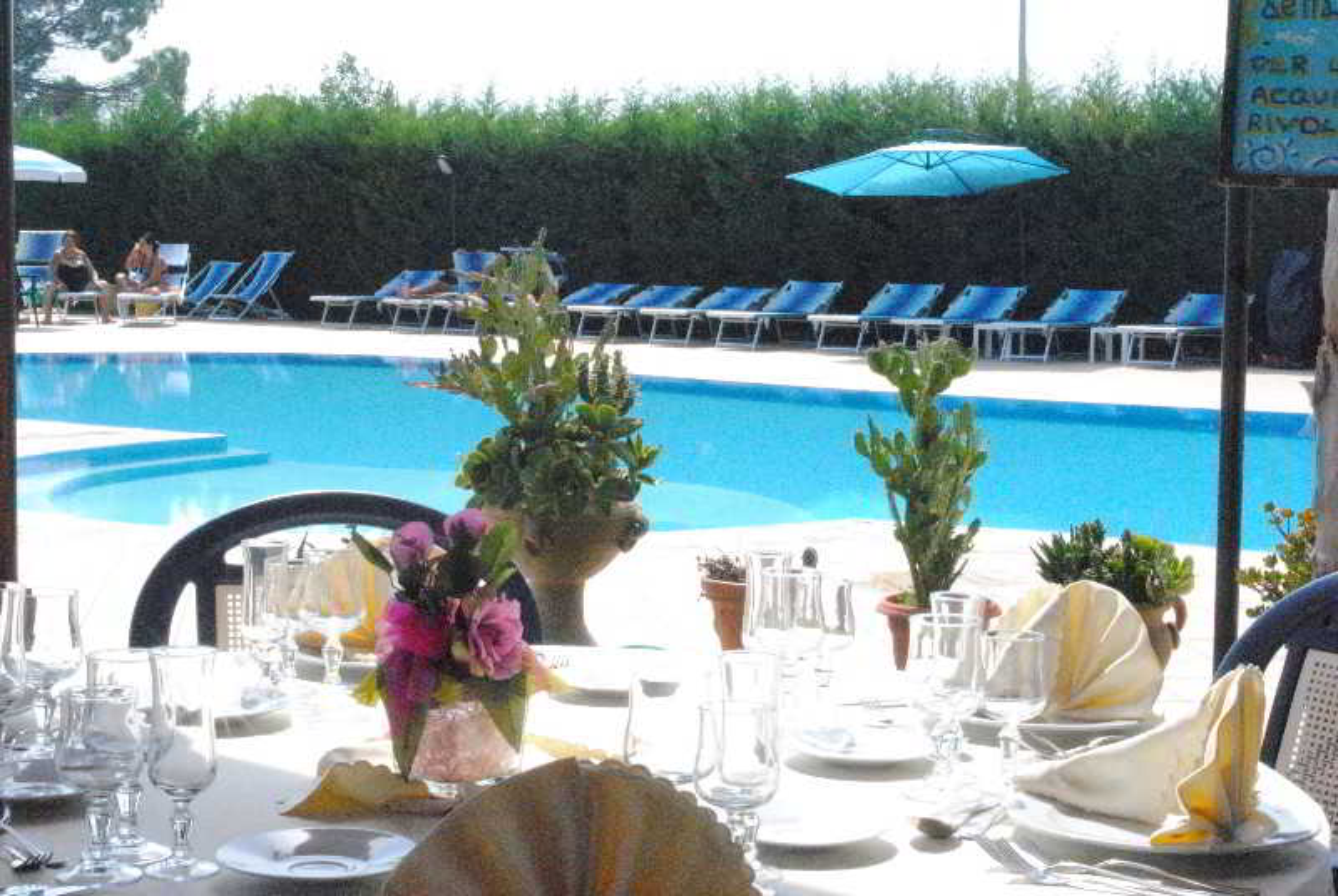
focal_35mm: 66
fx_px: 2457
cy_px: 448
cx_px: 669
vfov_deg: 20.7
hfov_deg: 30.5
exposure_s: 1/200
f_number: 36
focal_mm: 44
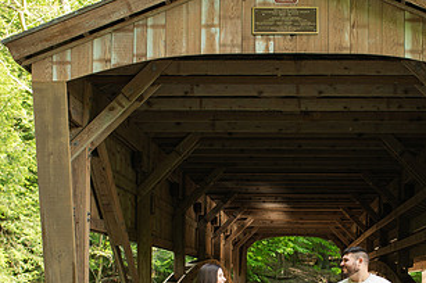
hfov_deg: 27.2
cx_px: 291
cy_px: 273
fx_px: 875
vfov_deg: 18.0
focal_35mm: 74
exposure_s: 1/400
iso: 640
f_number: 3.5
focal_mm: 35
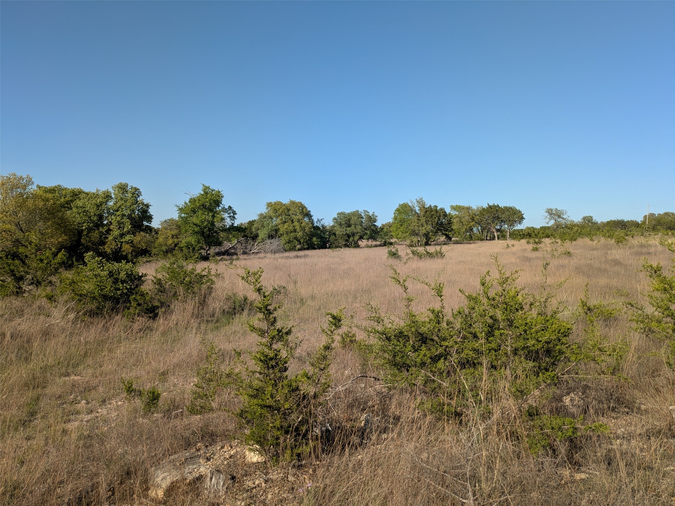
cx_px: 338
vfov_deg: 54.9
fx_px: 487
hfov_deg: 69.4
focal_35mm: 25
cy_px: 253
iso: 50
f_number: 1.89
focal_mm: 5.43
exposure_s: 1/1616
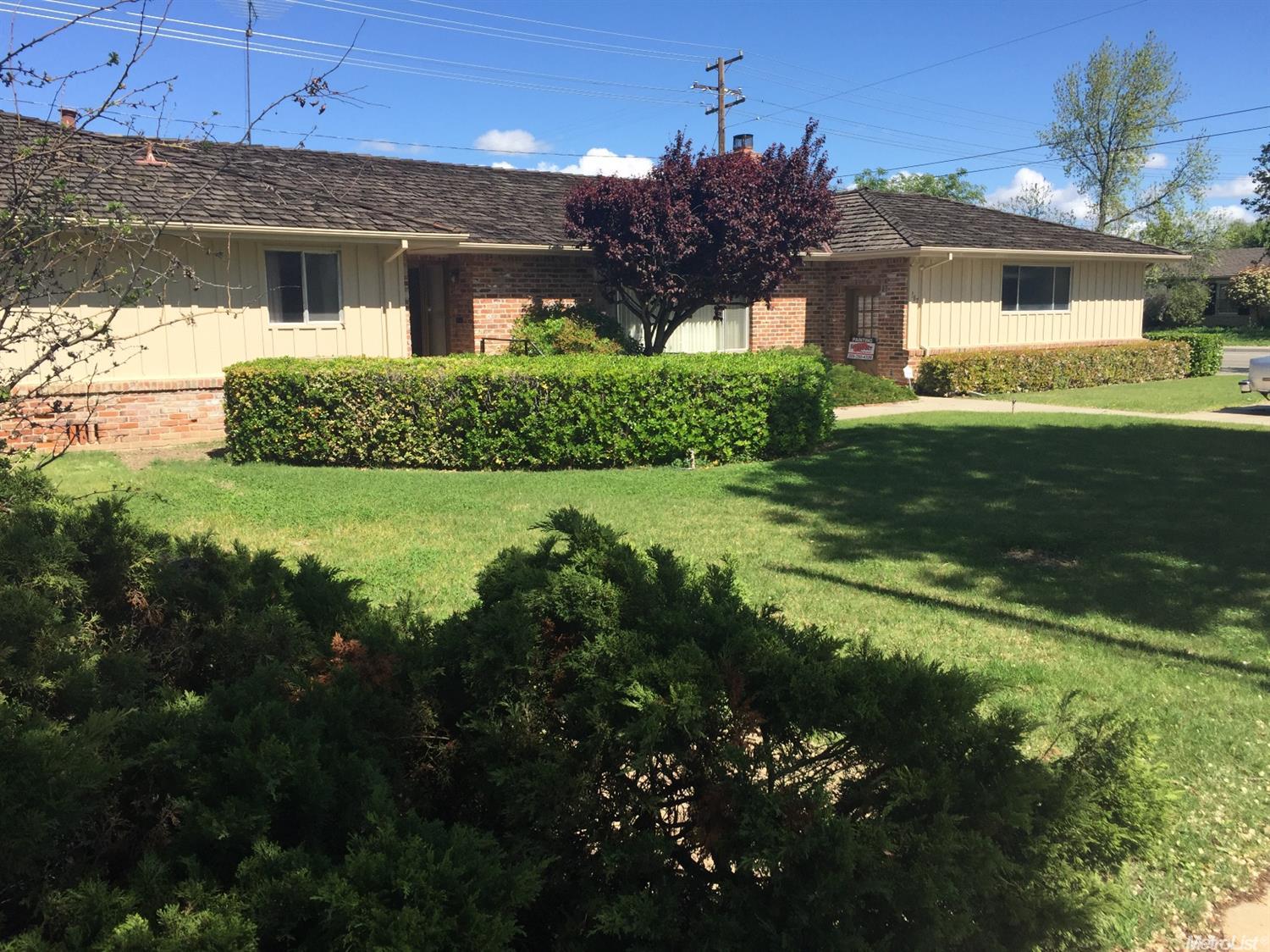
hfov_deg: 61.7
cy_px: 476
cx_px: 635
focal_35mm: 29
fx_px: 1064
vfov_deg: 48.2
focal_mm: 4.15
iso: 32
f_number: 2.2
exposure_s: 1/1647
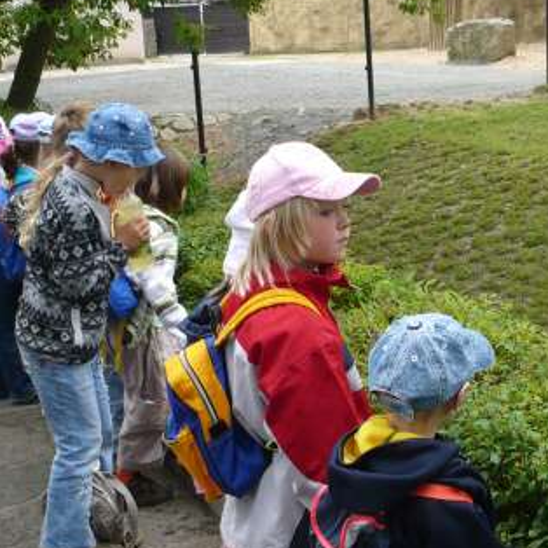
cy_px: 279
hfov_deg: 26.7
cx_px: 445
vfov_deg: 27.3
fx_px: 1128
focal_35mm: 63
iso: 100
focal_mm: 5.8
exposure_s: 1/250
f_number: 2.8
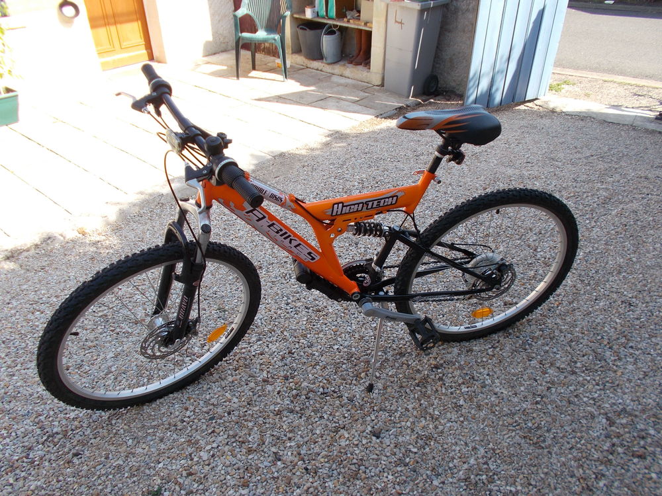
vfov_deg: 53.1
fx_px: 497
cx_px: 331
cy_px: 248
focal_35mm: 26
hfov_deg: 67.3
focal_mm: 4.6
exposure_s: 1/200
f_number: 3.2
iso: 80
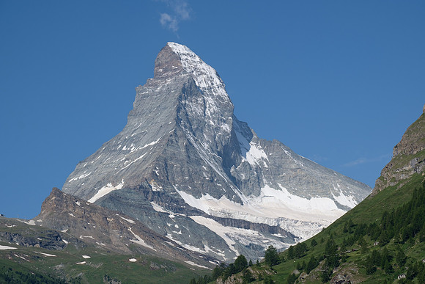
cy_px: 142
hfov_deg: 16.6
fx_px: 1452
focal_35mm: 123
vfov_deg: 11.2
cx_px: 212
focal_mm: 81.9
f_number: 10
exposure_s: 1/480
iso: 200
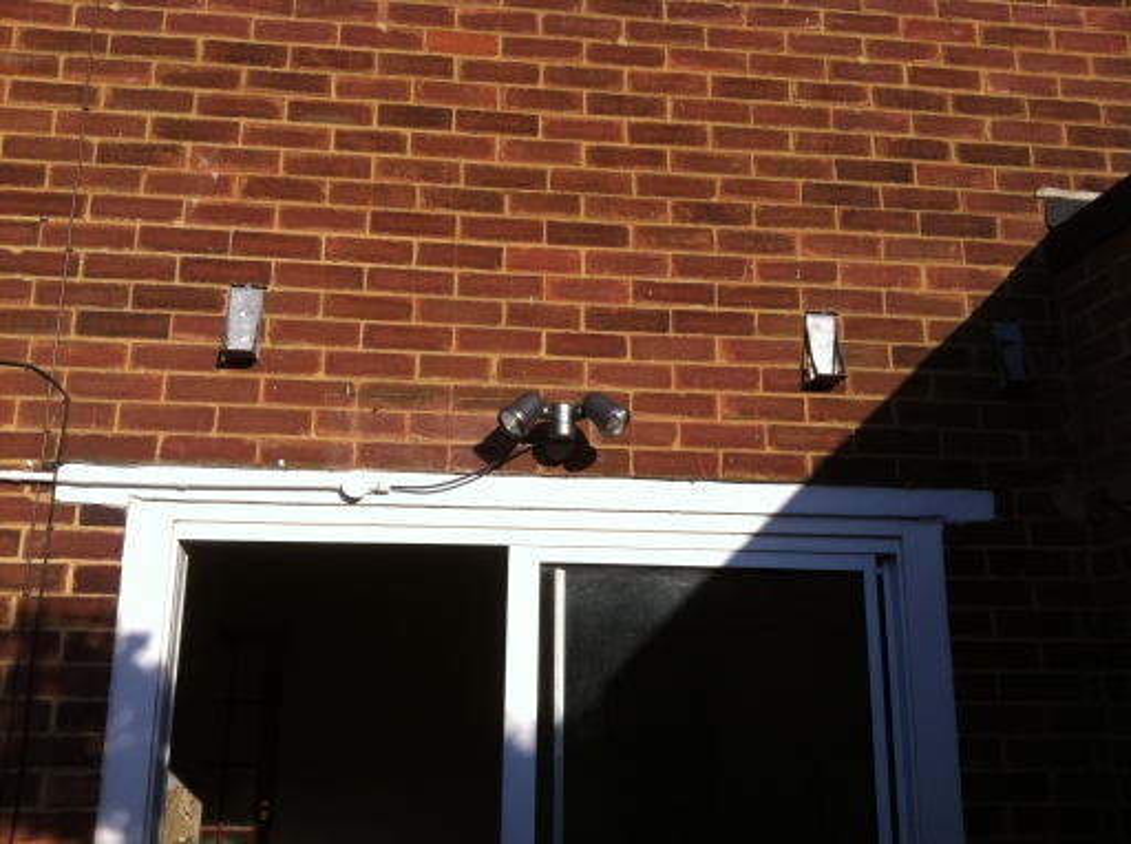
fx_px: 1141
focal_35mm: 35
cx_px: 566
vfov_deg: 40.6
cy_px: 422
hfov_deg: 52.7
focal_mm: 3.85
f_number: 2.8
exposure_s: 1/1257
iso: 80
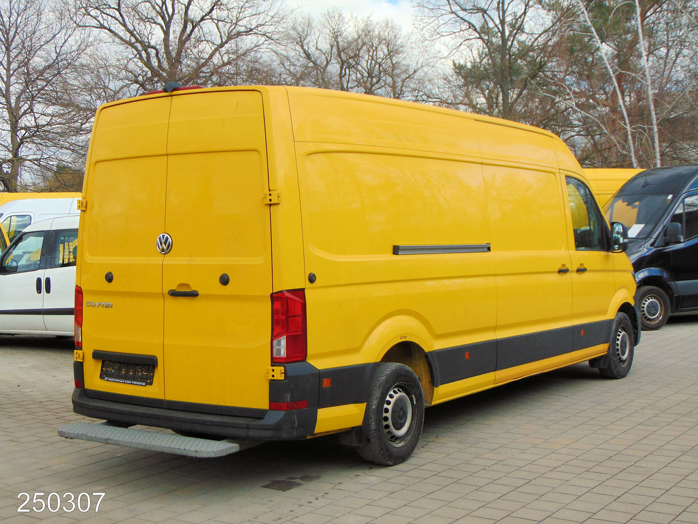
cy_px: 262
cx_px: 349
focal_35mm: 50
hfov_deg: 38.2
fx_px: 1008
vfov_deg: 29.1
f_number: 3.5
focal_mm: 9
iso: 80
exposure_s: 1/500
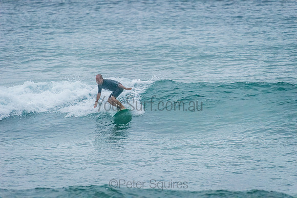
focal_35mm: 500
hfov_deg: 4.1
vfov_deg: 2.8
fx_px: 4126
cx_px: 148
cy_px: 99
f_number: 5.6
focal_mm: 500
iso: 5600
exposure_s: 1/1600
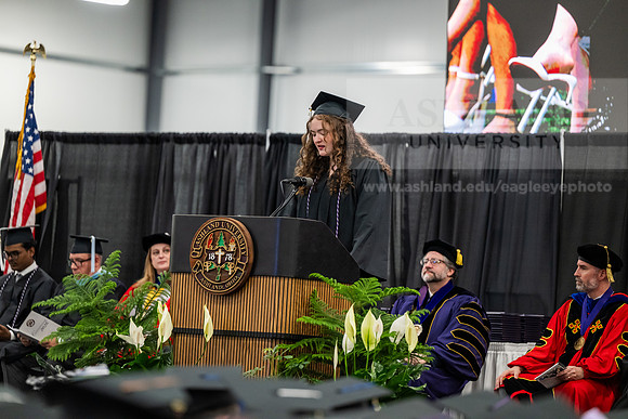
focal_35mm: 170
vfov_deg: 8.1
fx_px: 2966
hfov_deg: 12.1
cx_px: 314
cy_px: 210
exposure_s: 1/200
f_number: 3.2
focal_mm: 170
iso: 2500
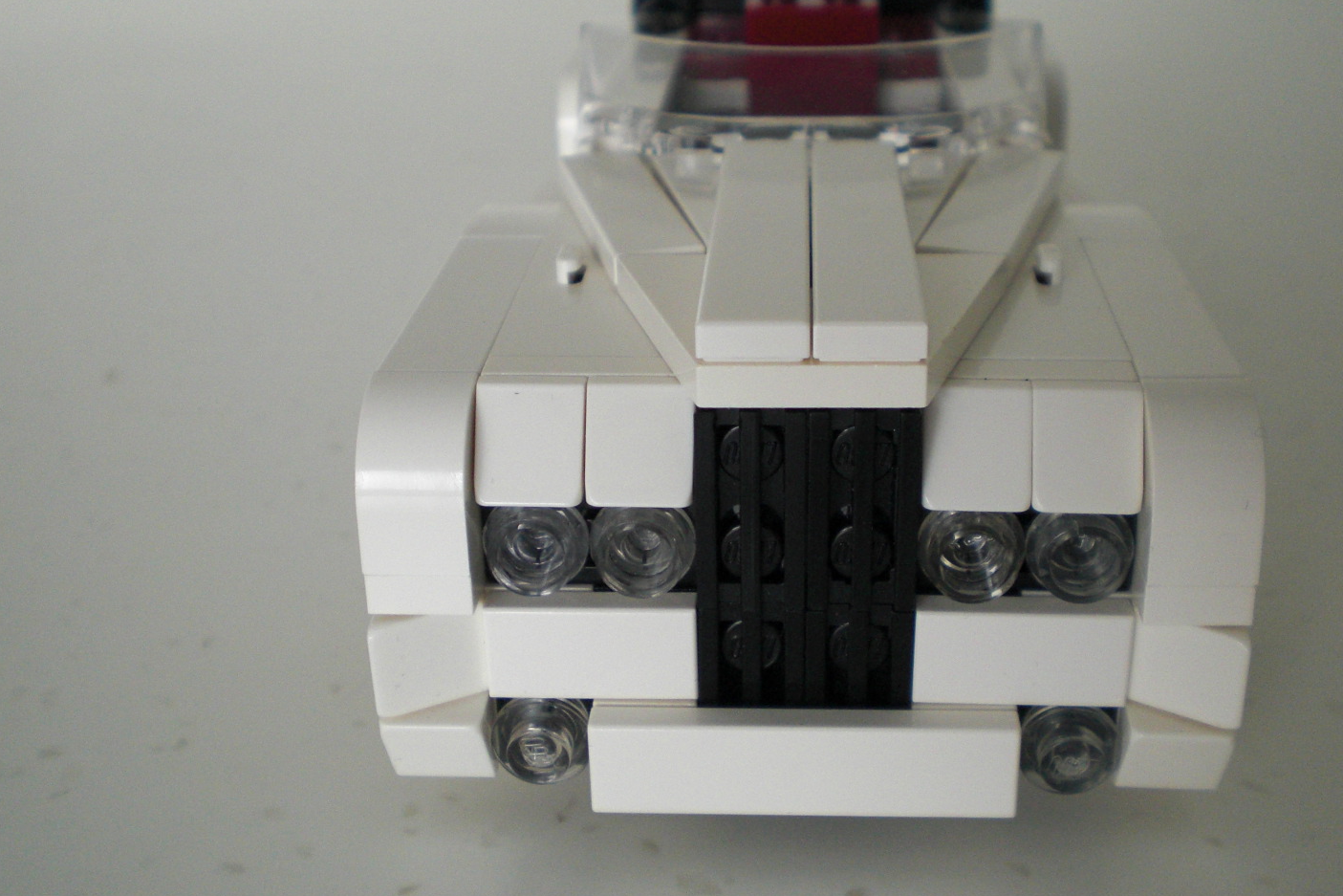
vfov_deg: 29.8
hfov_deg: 43.6
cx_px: 716
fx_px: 1679
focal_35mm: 45
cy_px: 388
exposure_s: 1/40
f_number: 3.1
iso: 200
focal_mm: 6.3
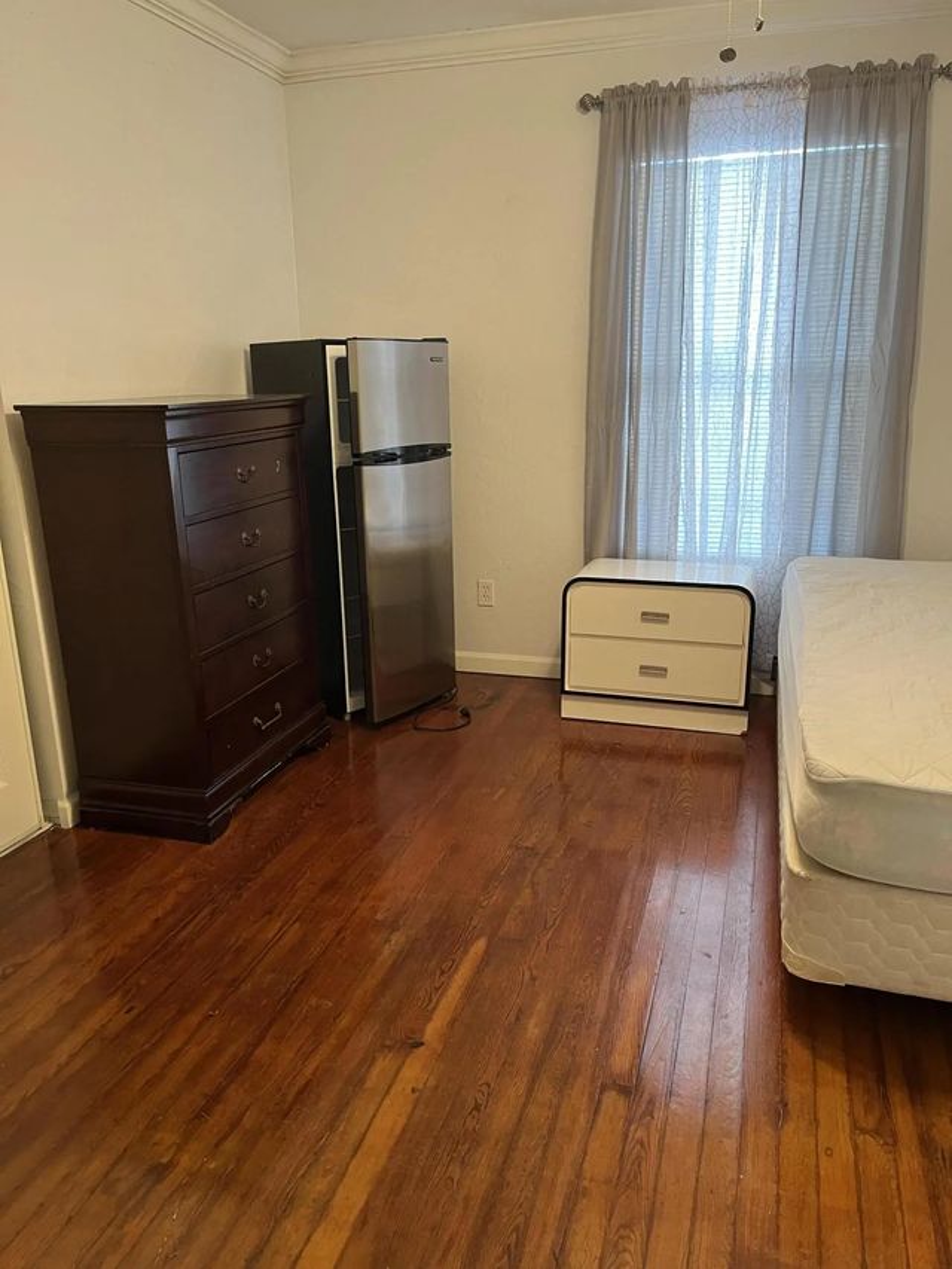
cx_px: 476
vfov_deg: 67.3
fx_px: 953
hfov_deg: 53.1
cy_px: 634
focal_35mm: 26
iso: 200
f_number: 1.6
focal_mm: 5.1
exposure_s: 1/60
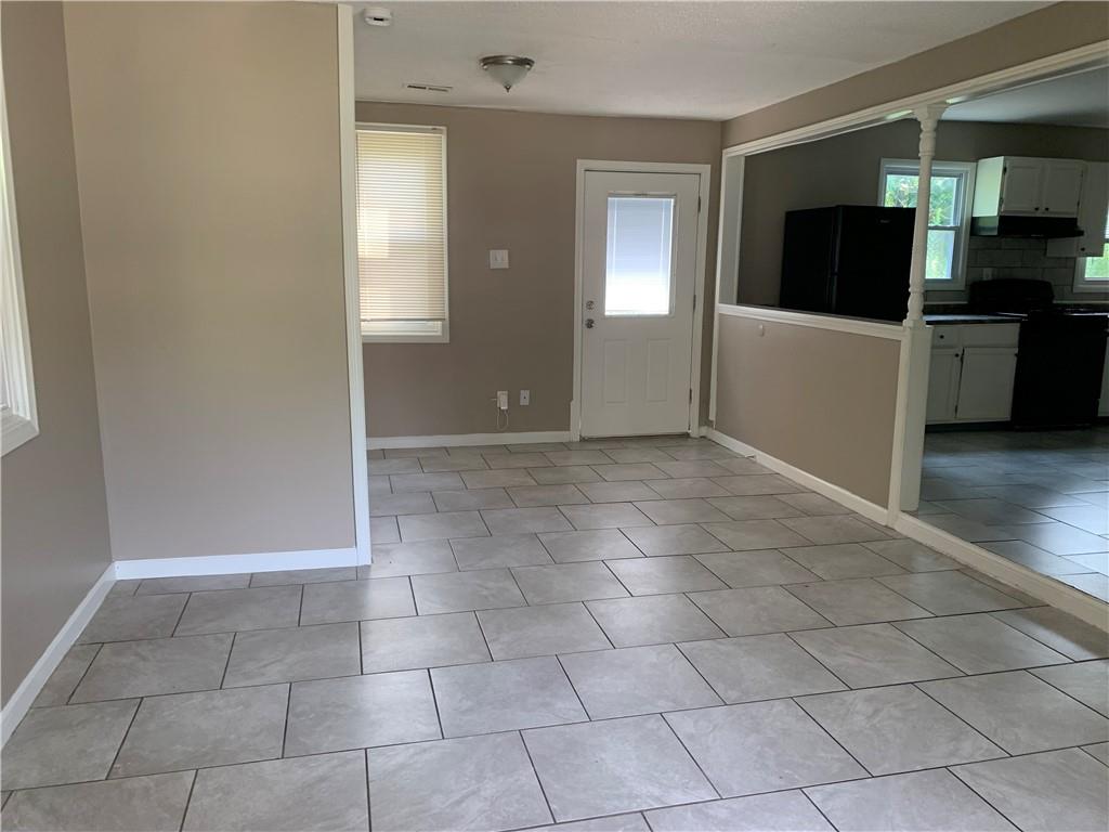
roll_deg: -1.2
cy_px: 416
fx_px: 833
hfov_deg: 67.3
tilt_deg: -9.1
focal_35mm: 26
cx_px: 554
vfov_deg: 53.1
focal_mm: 4.25
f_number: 1.8
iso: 100
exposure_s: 1/65
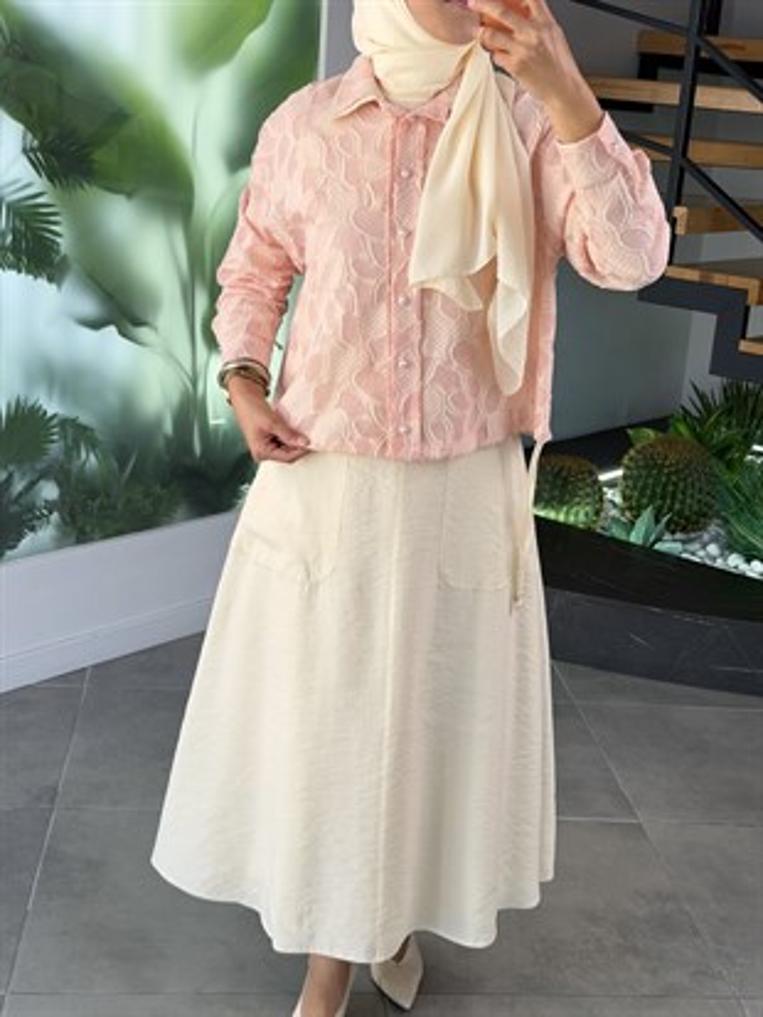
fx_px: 1410
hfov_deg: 30.3
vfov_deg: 39.6
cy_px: 508
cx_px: 382
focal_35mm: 48
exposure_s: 1/345
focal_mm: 6.76
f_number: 1.78
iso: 64
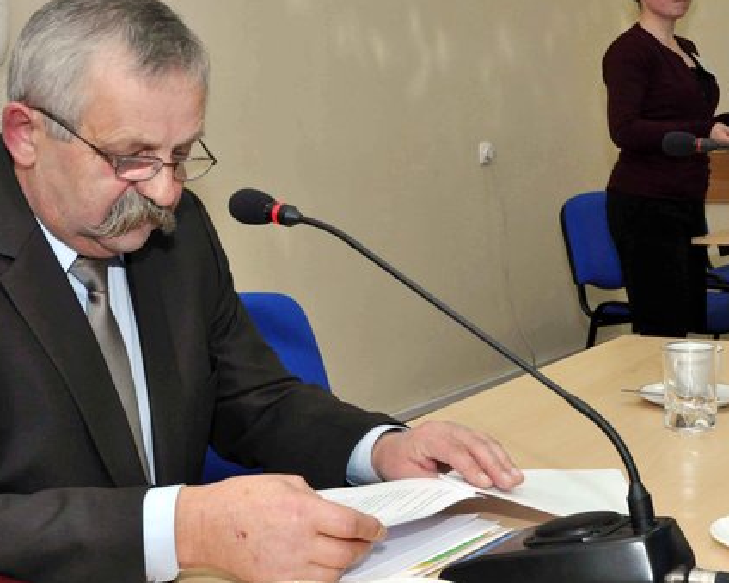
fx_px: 1488
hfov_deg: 27.5
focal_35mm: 69
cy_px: 328
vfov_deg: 22.1
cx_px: 327
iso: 1000
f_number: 13
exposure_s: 1/60
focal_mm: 32
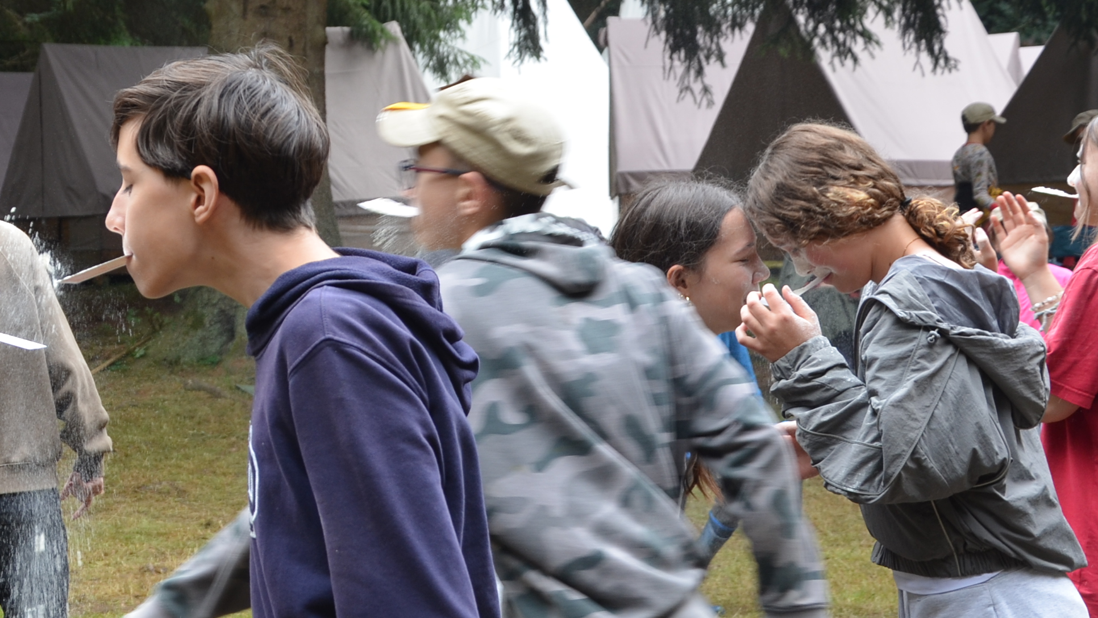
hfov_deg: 23.1
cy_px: 294
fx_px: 2620
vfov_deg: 13.4
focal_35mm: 90
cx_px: 111
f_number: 5.6
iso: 250
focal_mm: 30
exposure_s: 1/125
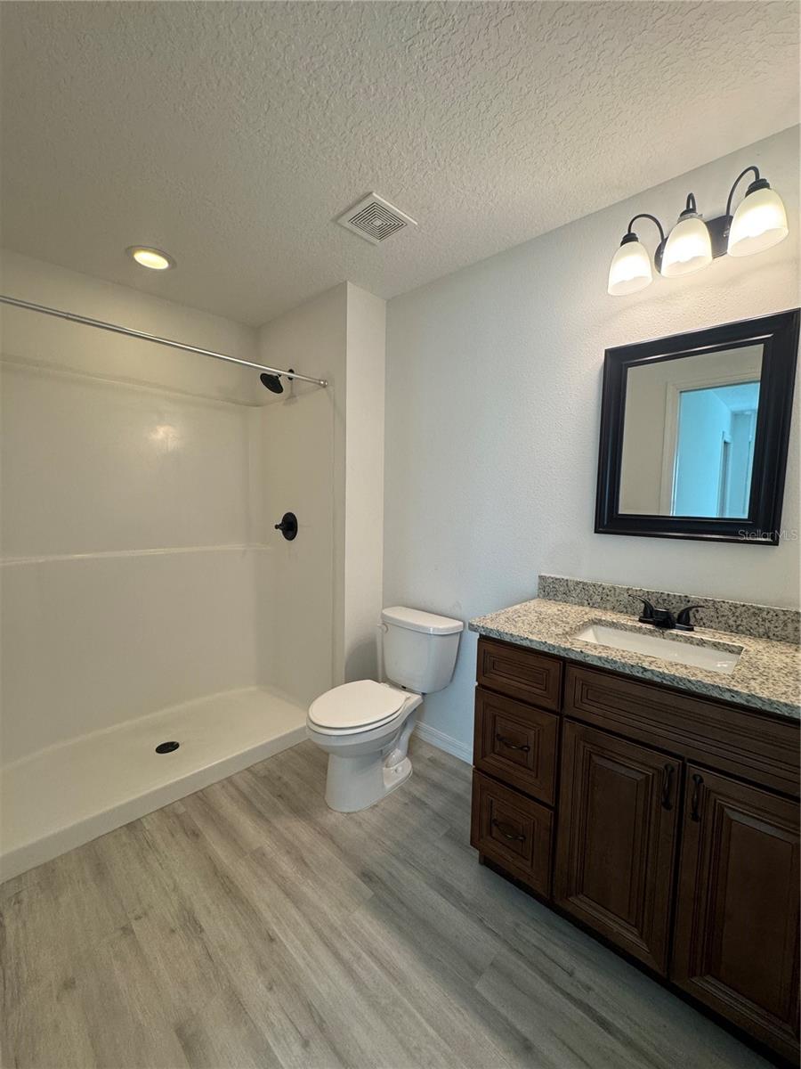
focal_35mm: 14
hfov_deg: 85.7
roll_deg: -0.1
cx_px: 400
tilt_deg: -3.8
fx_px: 432
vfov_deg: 102.1
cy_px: 534
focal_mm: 2.22
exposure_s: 1/120
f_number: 2.2
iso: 200
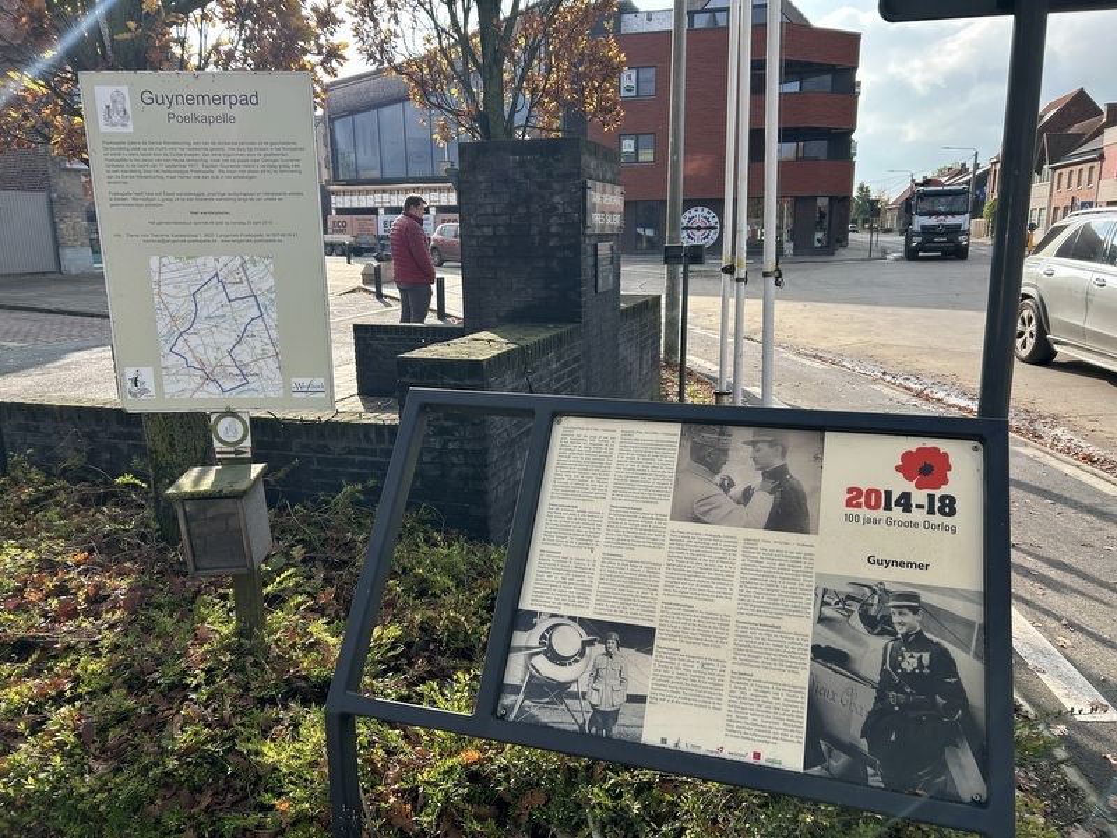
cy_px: 419
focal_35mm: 26
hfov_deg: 67.3
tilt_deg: -13.3
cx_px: 558
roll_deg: -0.3
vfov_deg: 53.1
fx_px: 839
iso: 50
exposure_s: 1/1621
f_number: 1.5
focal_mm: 5.7
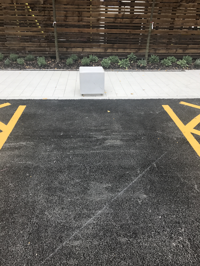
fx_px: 216
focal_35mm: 28
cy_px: 133
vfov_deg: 63.4
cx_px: 100
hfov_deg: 49.7
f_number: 1.8
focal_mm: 3.99
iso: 20
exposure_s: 1/491
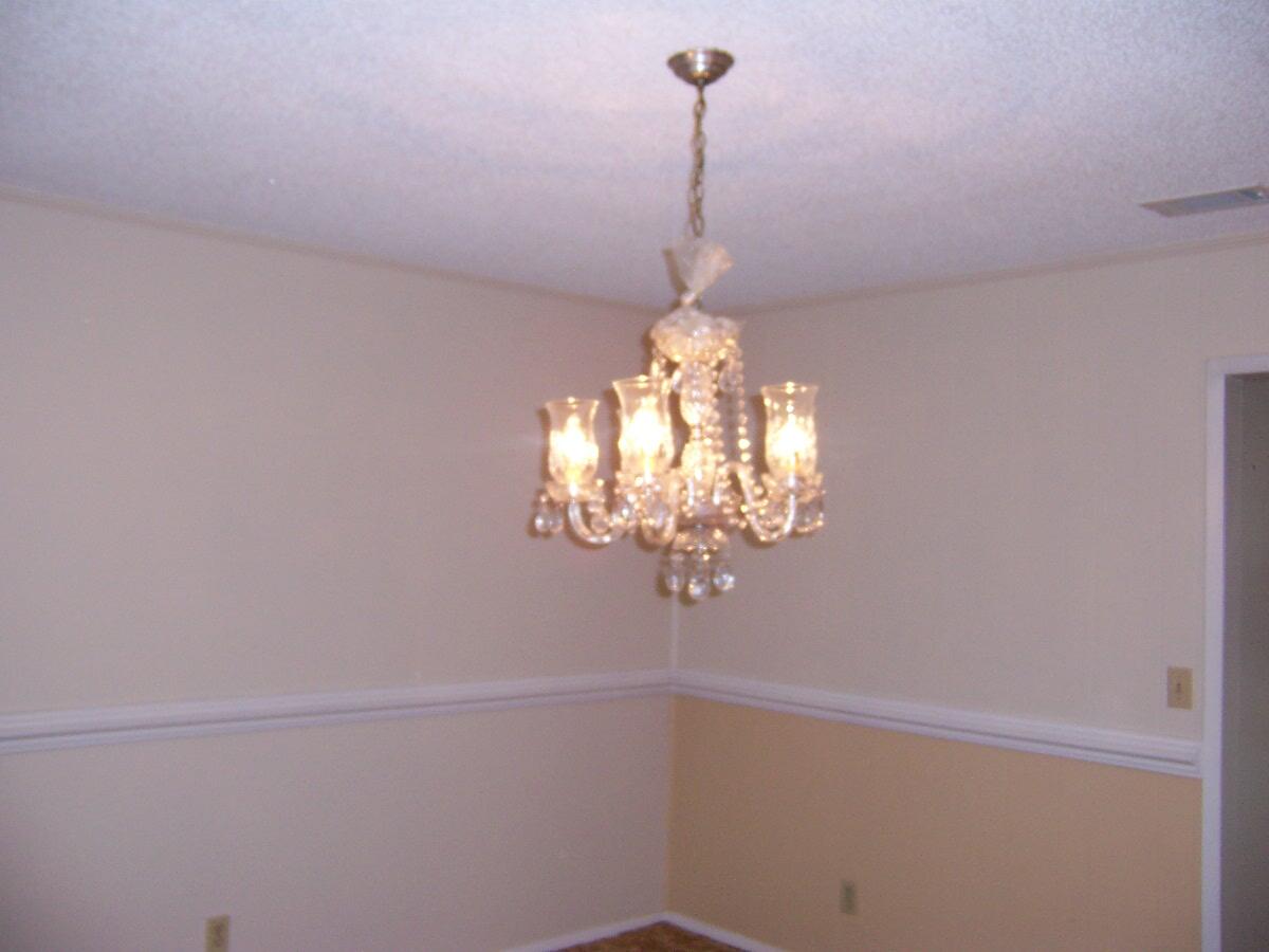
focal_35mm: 33
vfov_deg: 42.9
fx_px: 1210
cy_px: 476
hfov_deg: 55.4
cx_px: 634
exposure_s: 1/60
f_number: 2.8
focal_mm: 5.5
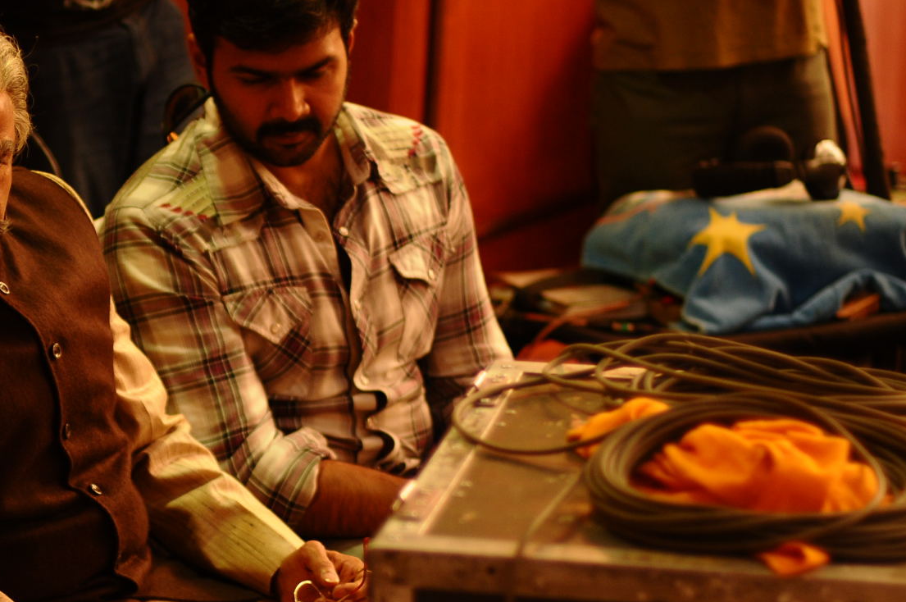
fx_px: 3494
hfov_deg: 14.6
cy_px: 426
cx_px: 79
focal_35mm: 139
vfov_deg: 9.8
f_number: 1.6
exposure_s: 1/60
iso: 400
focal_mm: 50
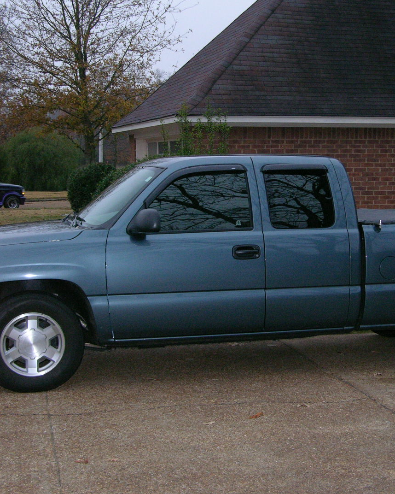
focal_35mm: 67
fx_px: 979
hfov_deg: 22.8
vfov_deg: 28.3
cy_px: 220
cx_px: 250
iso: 200
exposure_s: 1/60.1
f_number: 3
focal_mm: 11.6
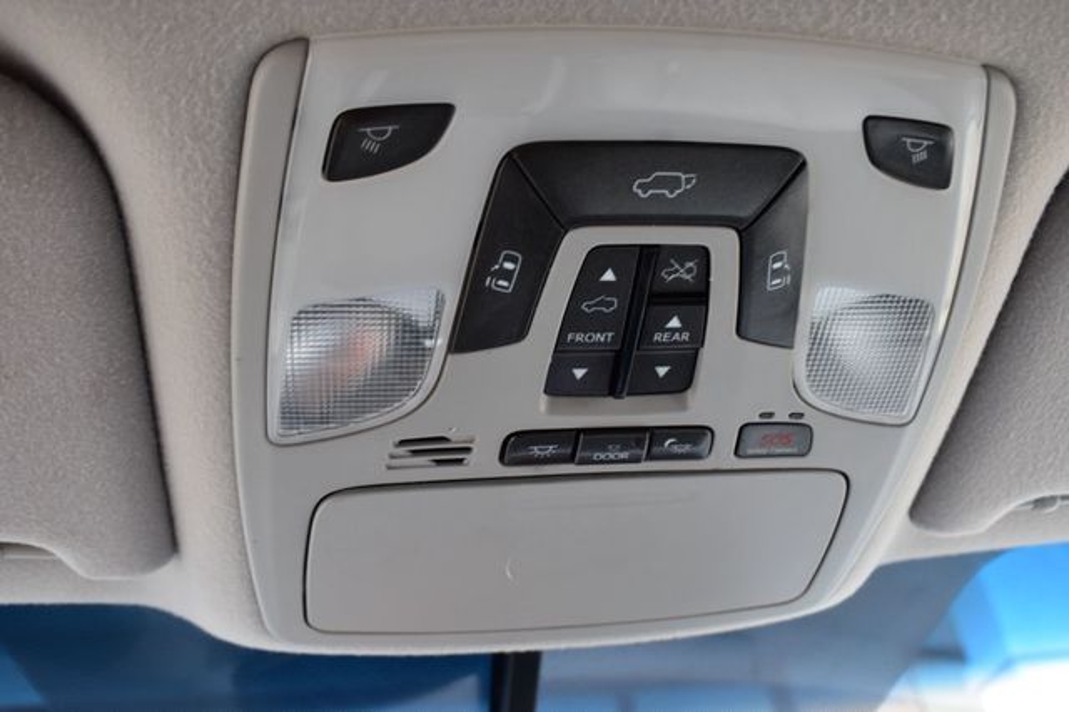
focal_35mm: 36
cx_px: 534
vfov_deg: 36.8
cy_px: 356
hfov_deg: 53.2
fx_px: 1068
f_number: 6.3
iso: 500
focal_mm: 24
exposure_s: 1/15
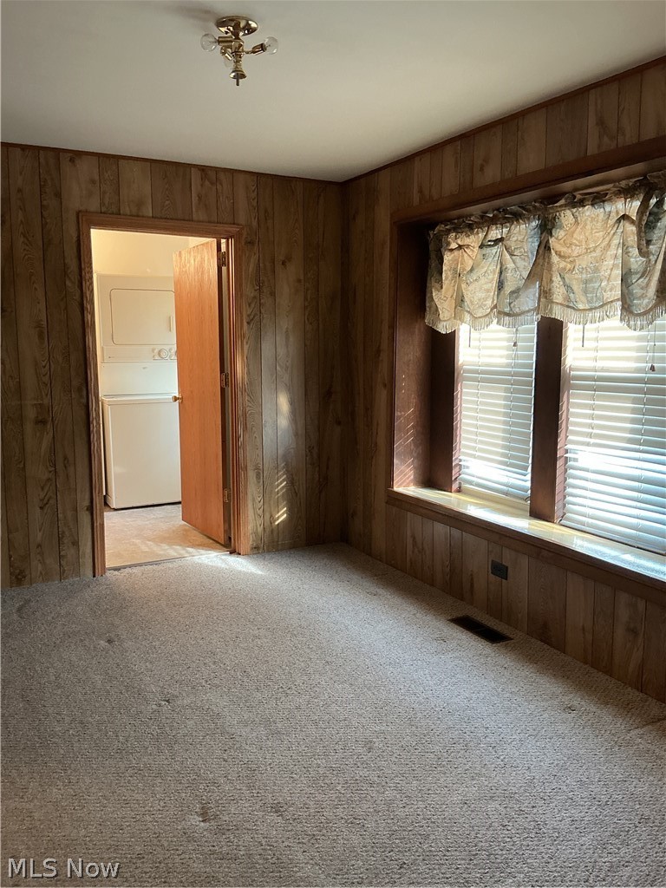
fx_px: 744
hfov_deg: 48.2
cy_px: 444
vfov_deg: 61.7
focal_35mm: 29
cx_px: 333
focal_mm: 3
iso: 125
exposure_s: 1/60
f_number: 1.8
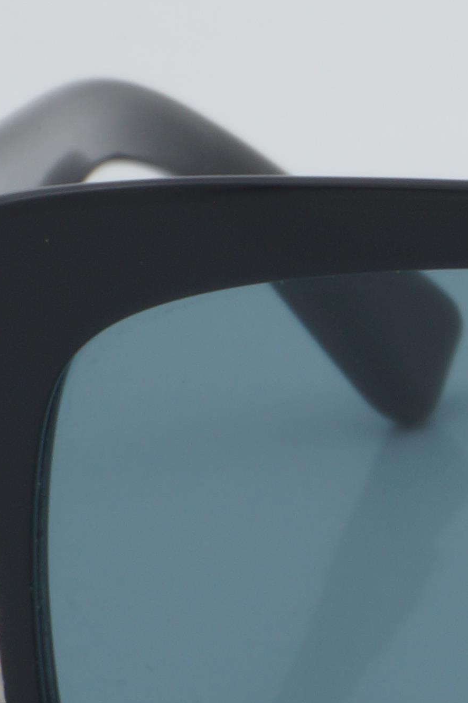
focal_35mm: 372
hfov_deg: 3.6
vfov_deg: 5.5
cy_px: 624
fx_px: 7262
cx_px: 1409
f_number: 32
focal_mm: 55
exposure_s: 1/3
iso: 100
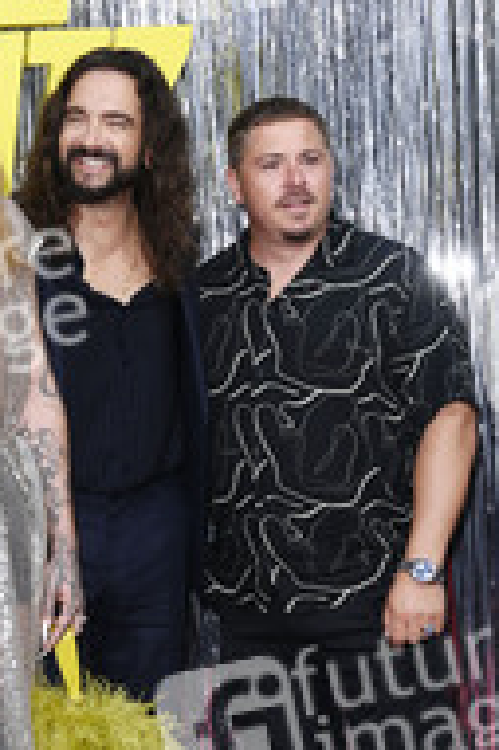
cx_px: 0
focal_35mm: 88
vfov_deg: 23.0
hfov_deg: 15.2
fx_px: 1833
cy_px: 518
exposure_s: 1/250
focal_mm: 42
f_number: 5.6
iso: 400
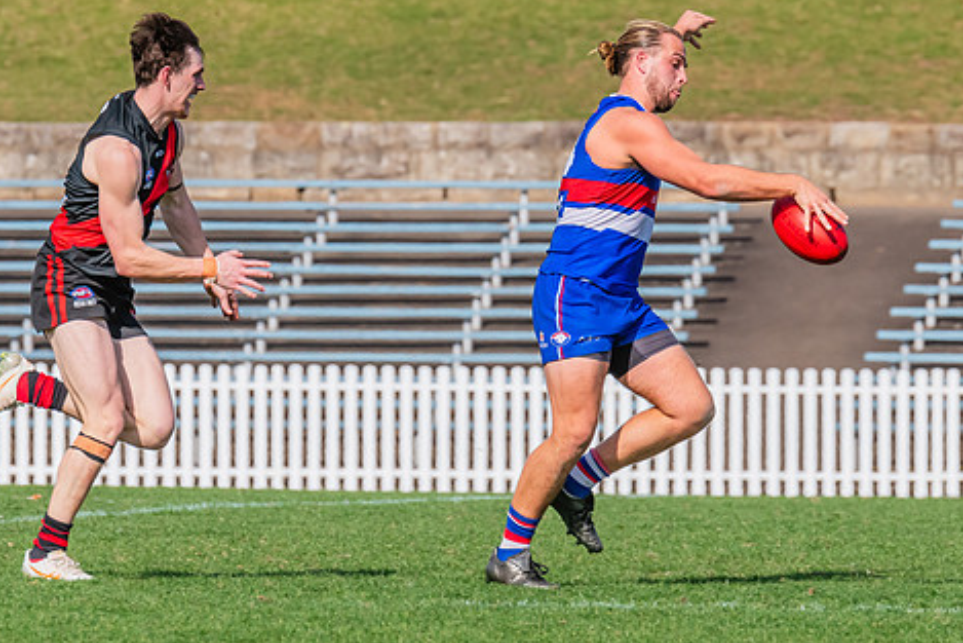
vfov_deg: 2.1
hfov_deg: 3.1
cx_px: 545
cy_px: 268
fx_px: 17740
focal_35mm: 663
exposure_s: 1/1250
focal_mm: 420
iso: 800
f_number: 14
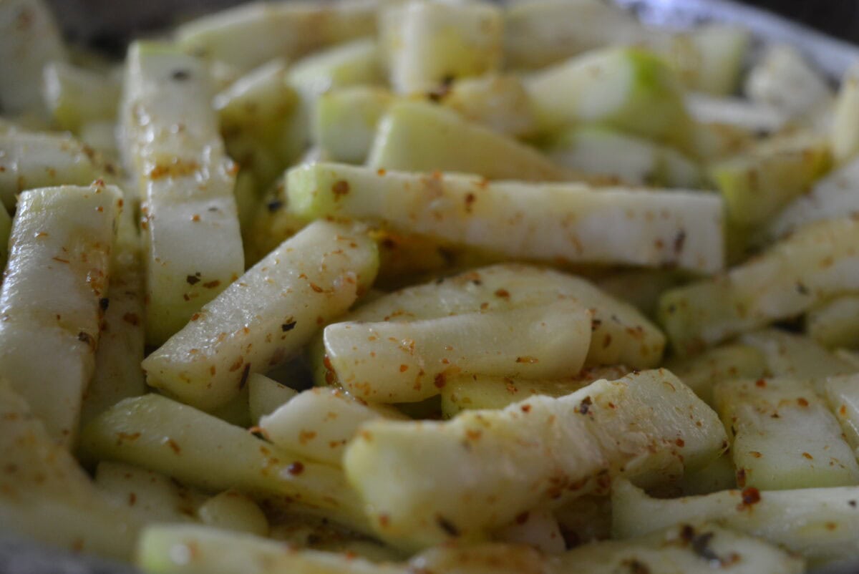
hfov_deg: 33.4
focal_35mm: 60
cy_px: 287
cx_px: 430
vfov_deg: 22.7
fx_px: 1433
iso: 800
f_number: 5
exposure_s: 1/40
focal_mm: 40
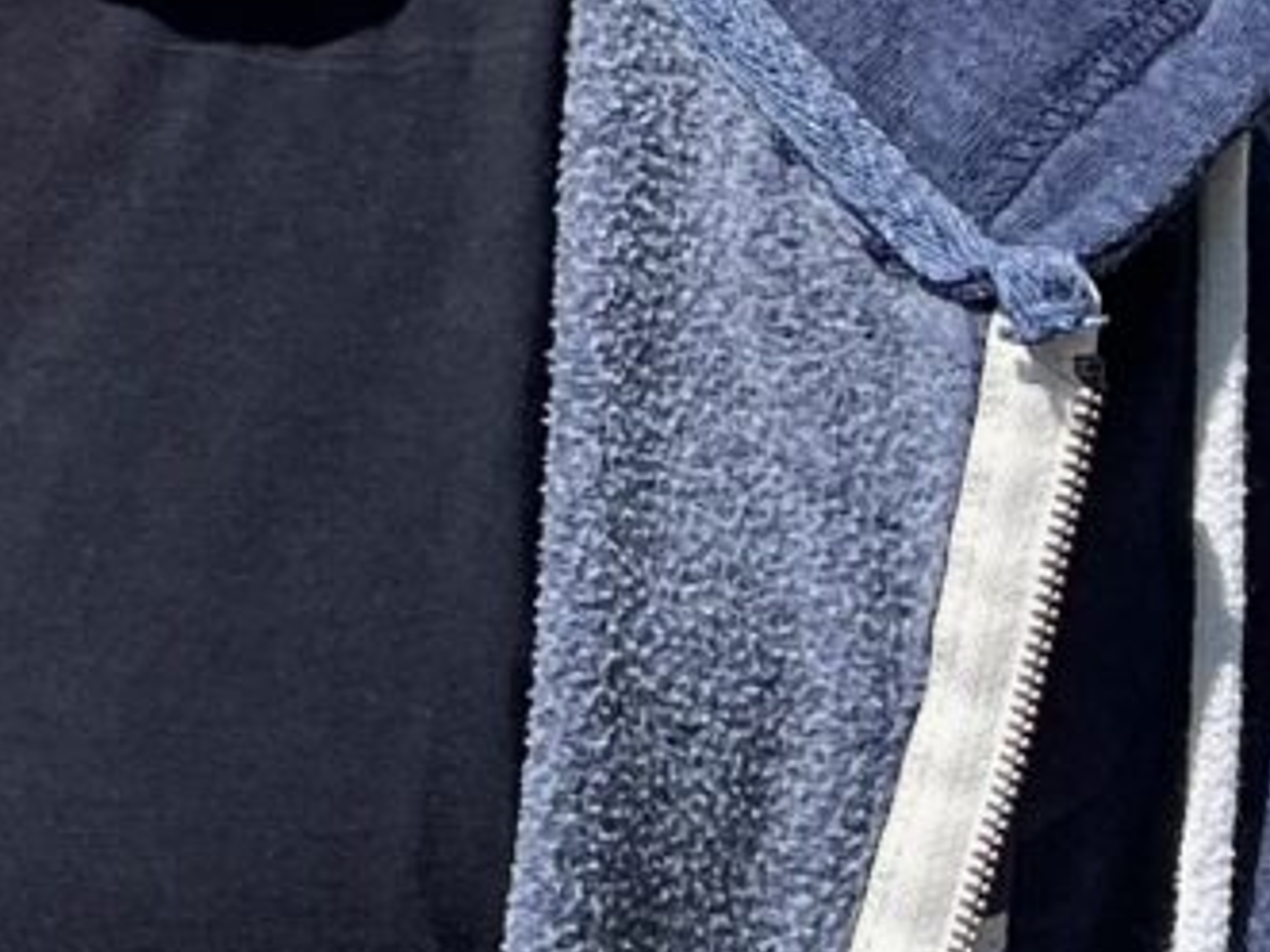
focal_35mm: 161
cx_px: -1907
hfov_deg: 10.4
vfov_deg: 9.0
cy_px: -434
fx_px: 5905
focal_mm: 5.1
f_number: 1.6
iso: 32
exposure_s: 1/3448
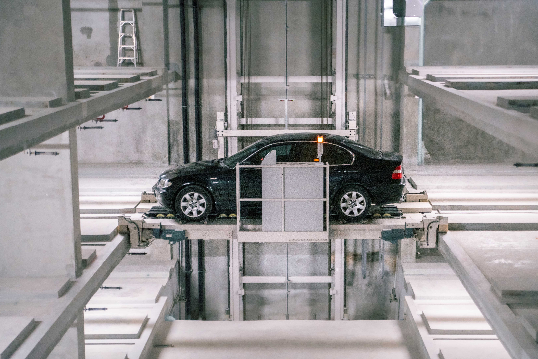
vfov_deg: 21.9
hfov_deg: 32.3
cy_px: 178
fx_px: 927
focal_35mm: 62
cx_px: 294
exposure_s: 1/100
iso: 640
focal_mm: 55
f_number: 2.8
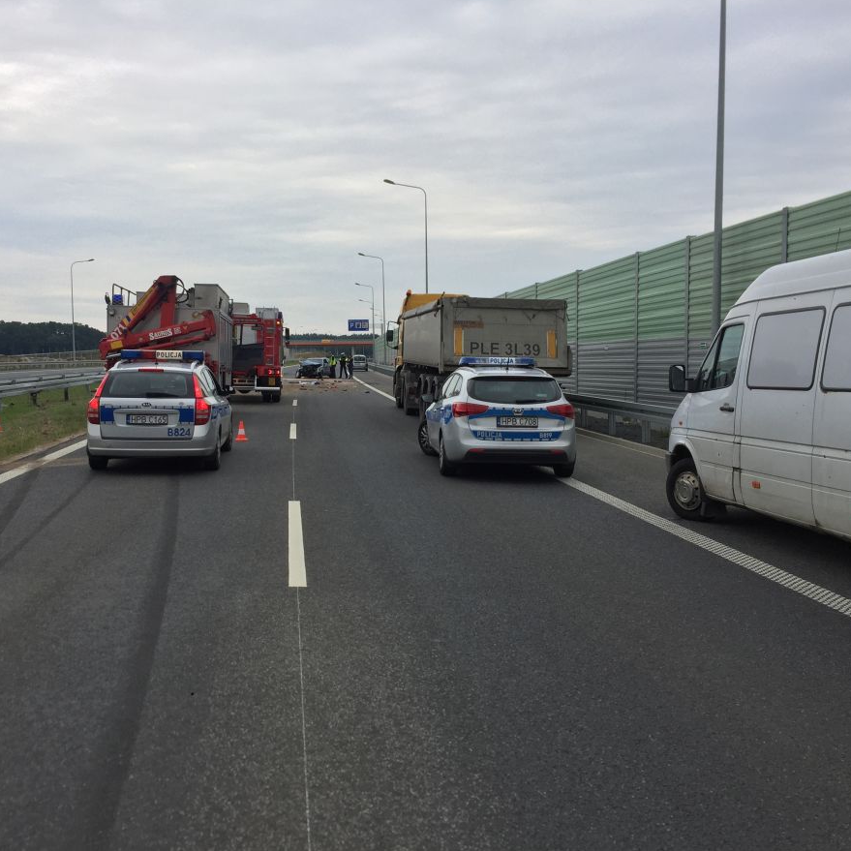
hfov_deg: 47.1
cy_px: 429
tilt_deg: -2.8
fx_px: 973
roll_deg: +0.3
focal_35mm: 35
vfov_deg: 47.2
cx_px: 361
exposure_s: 1/590
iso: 32
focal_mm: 4.15
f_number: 2.2
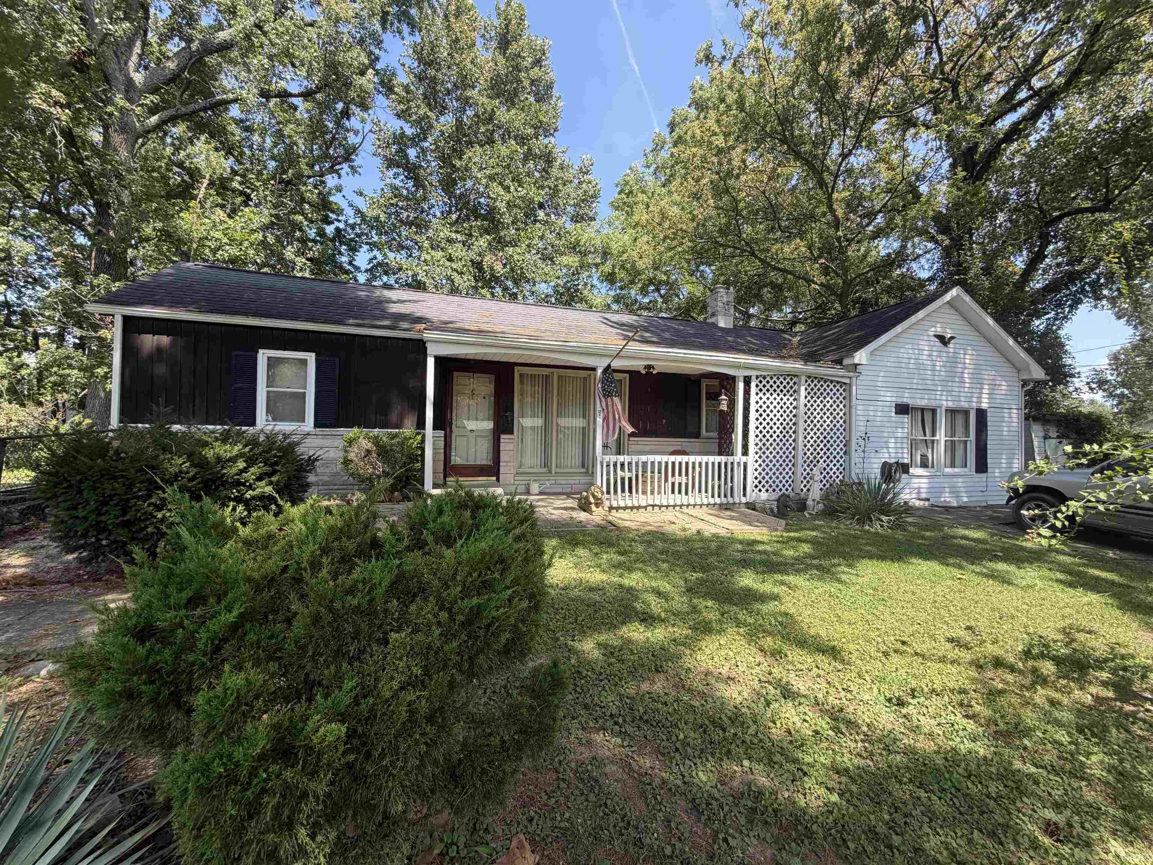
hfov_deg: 102.1
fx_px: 466
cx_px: 576
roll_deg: -0.9
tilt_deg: +1.4
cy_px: 432
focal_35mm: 14
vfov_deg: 85.7
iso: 64
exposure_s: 1/490
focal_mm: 2.22
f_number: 2.2
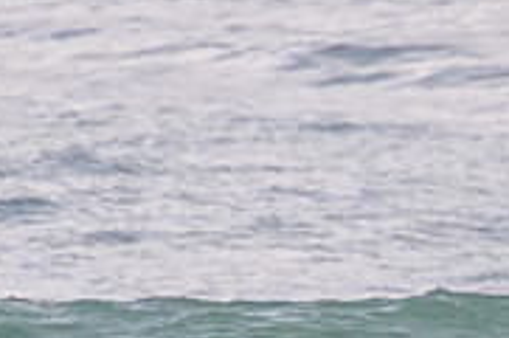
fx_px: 37881
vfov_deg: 0.5
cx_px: 439
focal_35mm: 2684
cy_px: 483
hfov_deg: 0.8
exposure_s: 1/2000
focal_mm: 800
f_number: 11
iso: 2000
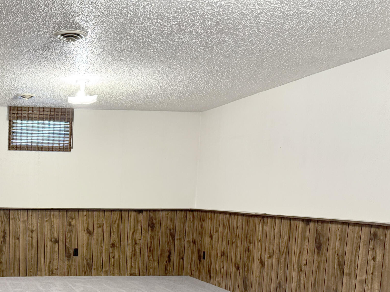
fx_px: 507
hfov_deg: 38.9
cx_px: 33
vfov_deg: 30.7
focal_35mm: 45
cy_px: 266
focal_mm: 6.76
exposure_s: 1/60
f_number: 1.78
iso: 400
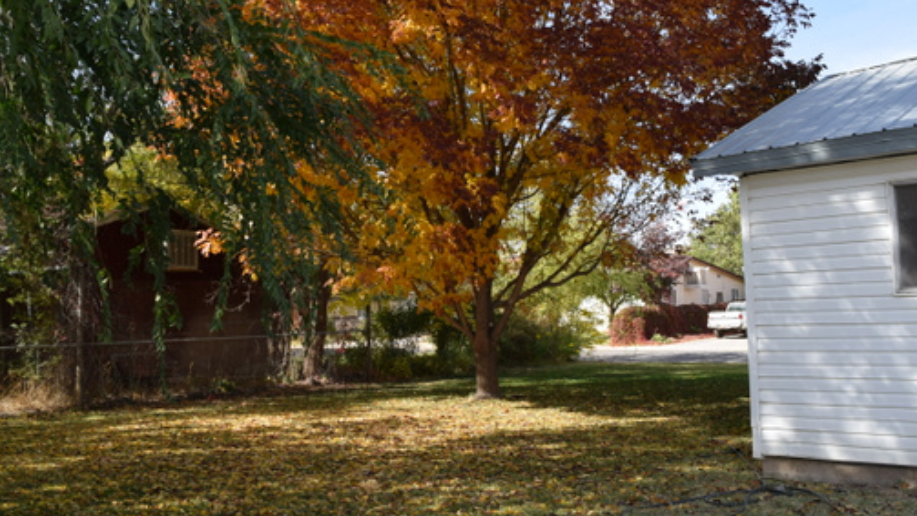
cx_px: 443
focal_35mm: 36
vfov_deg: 32.8
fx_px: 875
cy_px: 255
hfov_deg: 55.3
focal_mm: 18
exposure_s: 1/200
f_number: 6.3
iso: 100
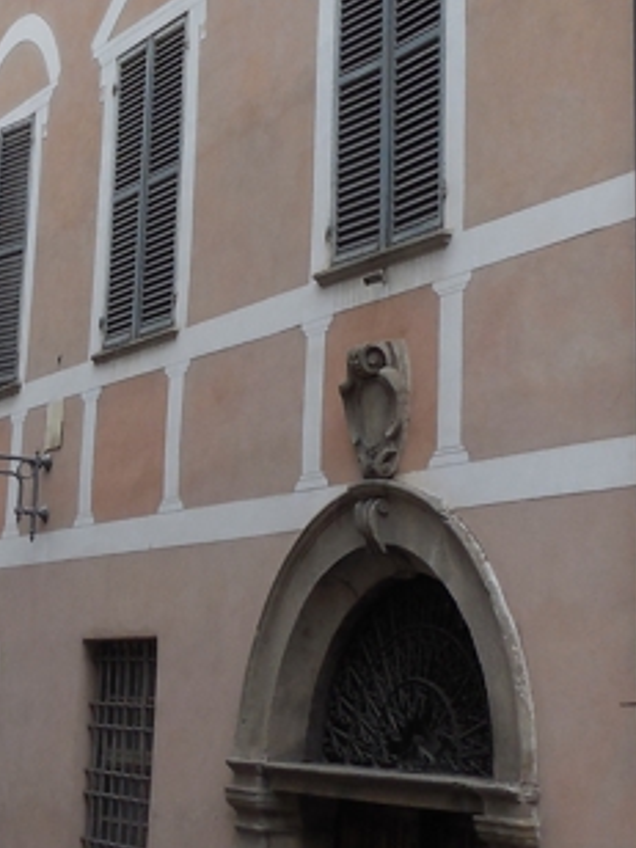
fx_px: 2033
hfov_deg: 17.5
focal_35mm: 83
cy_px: 107
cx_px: 61
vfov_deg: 23.0
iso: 125
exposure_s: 1/800
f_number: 3.1
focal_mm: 4.5
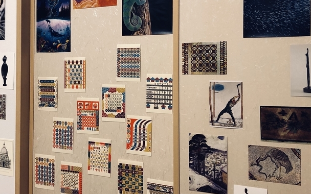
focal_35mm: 50
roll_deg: +0.1
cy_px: 69
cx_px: 144
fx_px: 424
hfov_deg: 40.3
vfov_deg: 25.7
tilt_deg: +1.0
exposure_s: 1/17
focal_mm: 4
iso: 40
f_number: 1.8
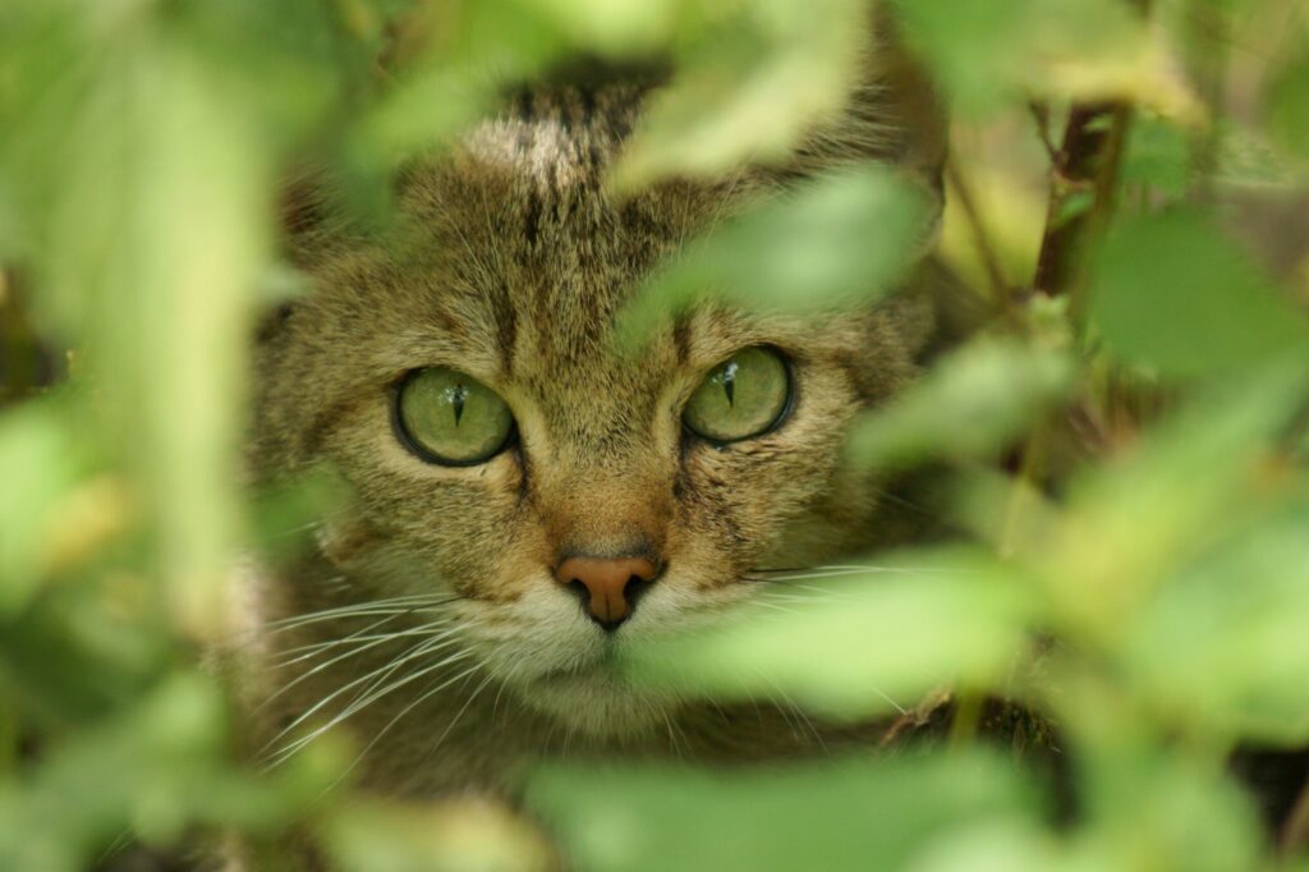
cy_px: 436
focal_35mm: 450
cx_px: 654
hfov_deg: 4.6
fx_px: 16356
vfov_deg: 3.1
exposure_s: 1/500
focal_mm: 300
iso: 400
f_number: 5.6
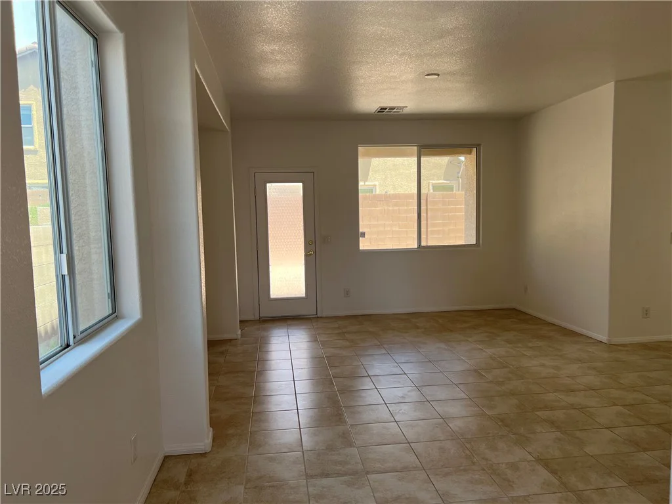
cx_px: 336
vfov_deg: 53.1
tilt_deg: -4.6
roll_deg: +1.0
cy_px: 252
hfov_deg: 67.3
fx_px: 505
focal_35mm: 26
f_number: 1.5
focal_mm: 5.7
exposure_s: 1/305
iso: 50
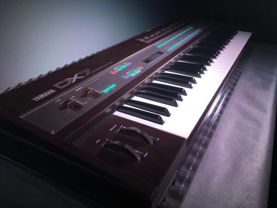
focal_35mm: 29
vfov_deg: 48.2
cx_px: 138
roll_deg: -0.8
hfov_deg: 61.7
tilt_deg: -30.1
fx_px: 232
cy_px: 104
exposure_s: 1/50
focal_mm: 4.15
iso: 32
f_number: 2.2
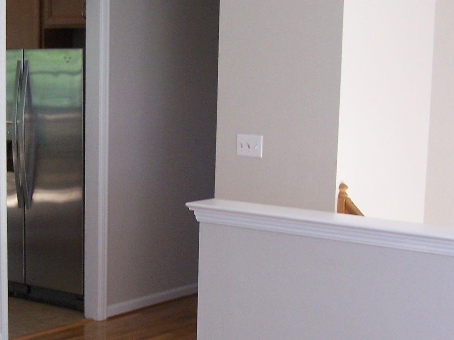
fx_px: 1036
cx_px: 152
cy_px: 261
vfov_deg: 18.5
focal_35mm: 79
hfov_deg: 24.6
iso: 140
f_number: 2.8
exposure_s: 1/30
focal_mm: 6.3
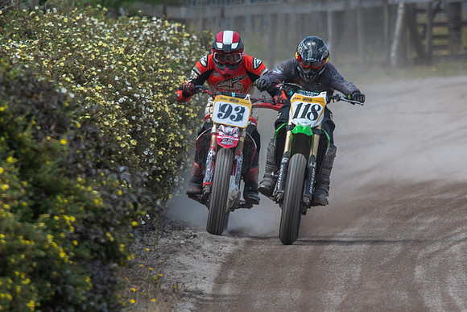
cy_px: 168
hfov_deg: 2.0
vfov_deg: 1.3
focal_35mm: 1050
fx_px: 13621
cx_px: 282
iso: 100
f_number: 8
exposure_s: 1/320
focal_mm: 500
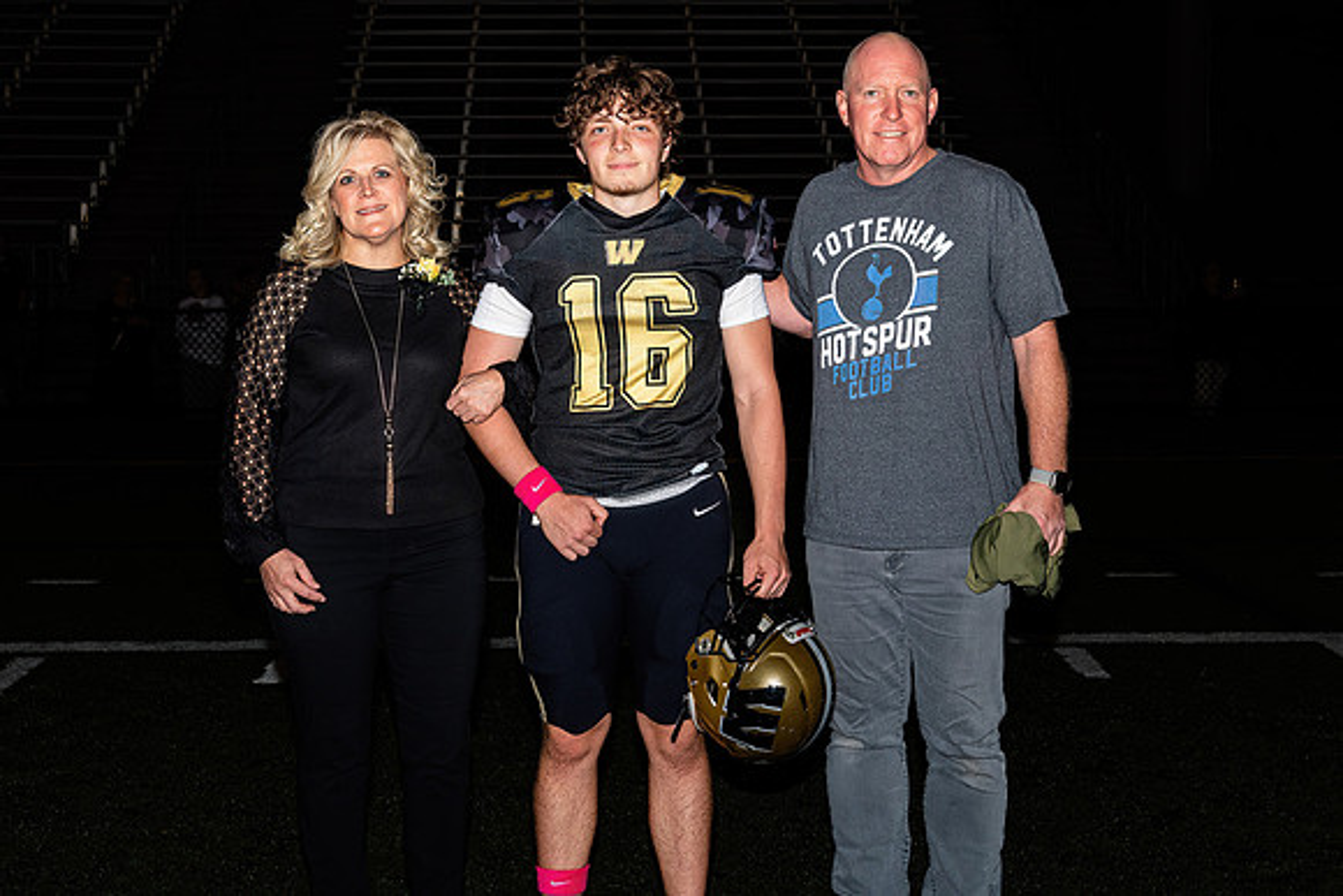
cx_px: 671
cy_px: 377
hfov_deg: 30.1
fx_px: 2502
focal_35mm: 67
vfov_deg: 20.3
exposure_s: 1/200
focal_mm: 38
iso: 320
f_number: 5
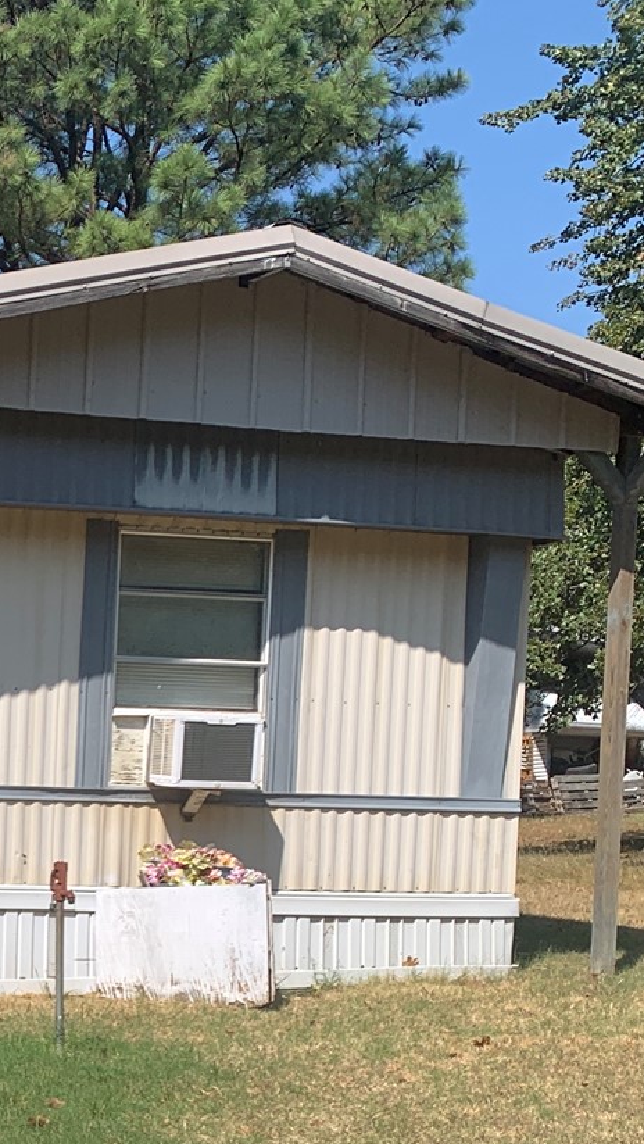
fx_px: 2002
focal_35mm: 66
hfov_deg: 16.3
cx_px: -387
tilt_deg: -2.2
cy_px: 909
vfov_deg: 31.1
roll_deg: -2.5
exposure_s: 1/2208
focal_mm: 4.25
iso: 25
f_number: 1.8
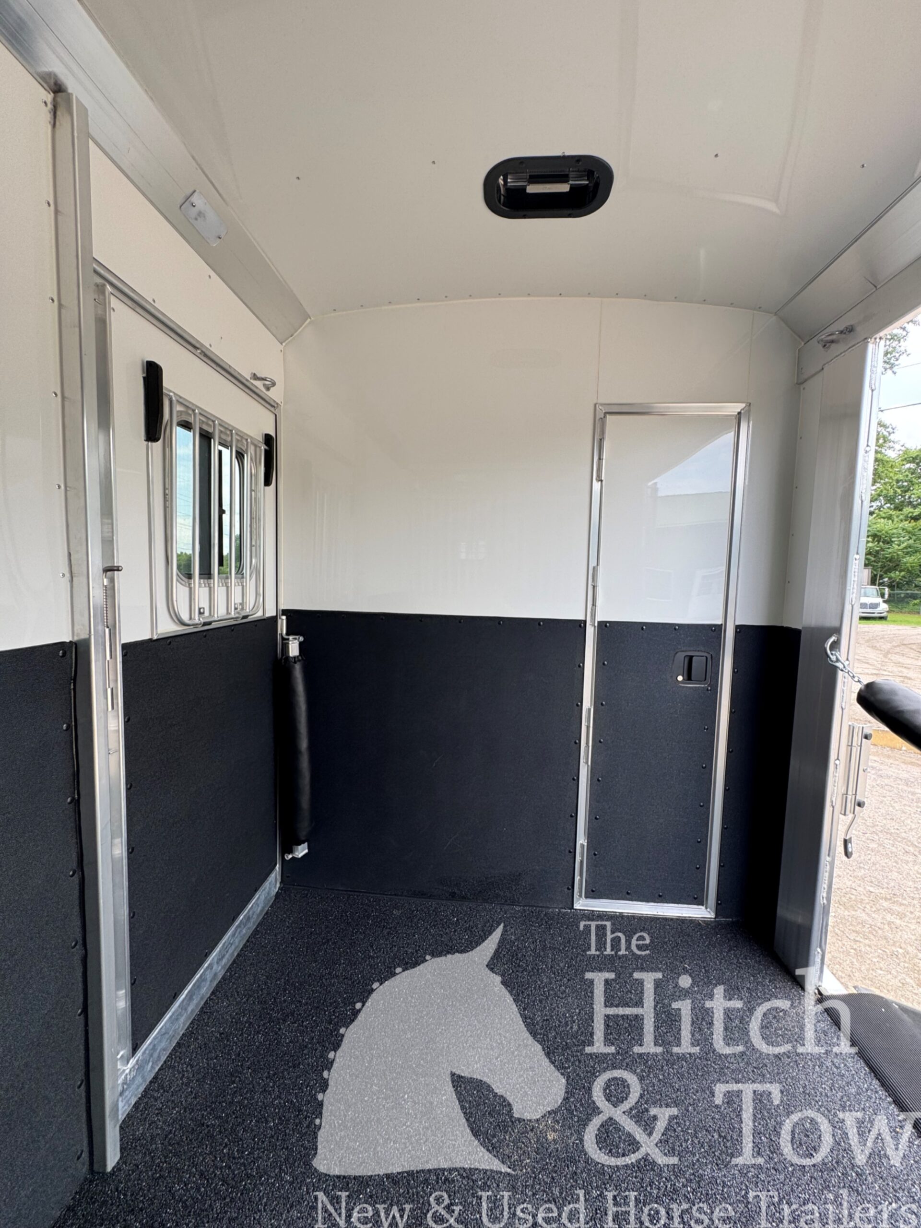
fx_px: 497
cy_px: 614
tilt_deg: -4.2
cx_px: 460
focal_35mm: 14
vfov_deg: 102.1
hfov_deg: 85.7
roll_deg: -0.4
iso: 40
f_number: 2.2
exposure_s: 1/124
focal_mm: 2.22
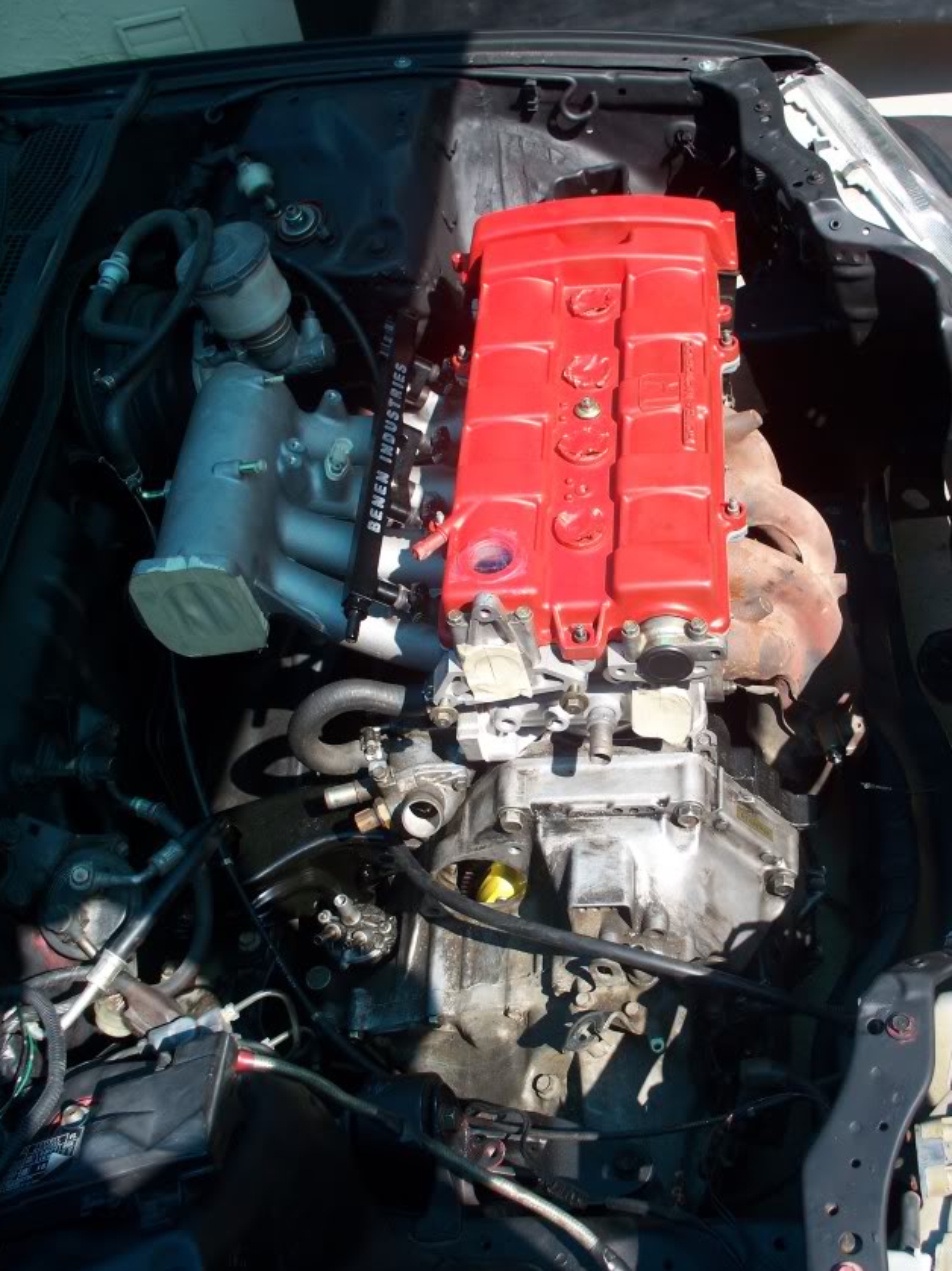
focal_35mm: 44
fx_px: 1614
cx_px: 565
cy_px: 696
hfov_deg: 32.8
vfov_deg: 42.9
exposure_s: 1/500
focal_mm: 7.54
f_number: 2.8
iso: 64
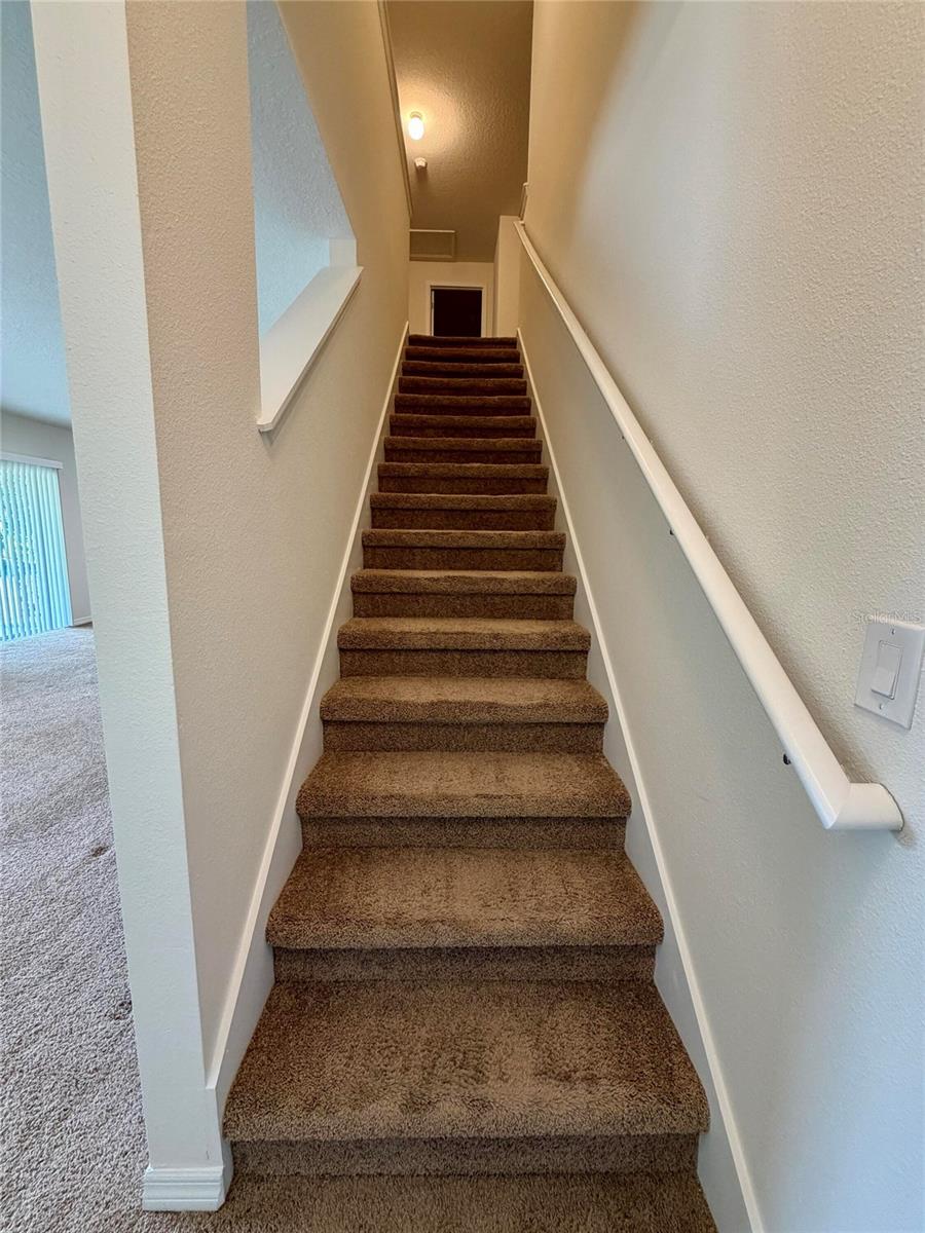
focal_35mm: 14
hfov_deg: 85.7
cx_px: 462
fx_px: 499
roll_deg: -0.8
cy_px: 616
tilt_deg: -8.9
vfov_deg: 102.1
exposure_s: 1/60
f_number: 2.2
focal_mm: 2.22
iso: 250
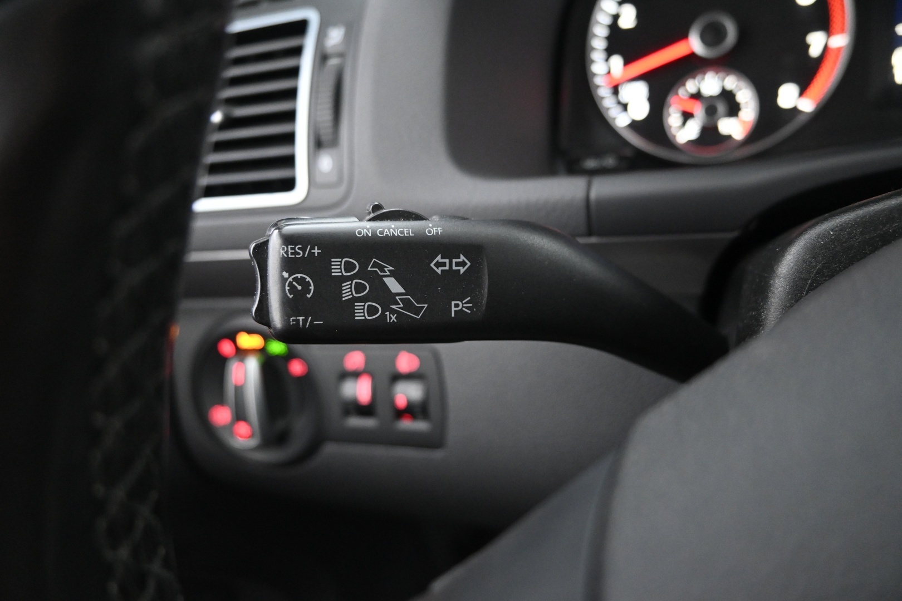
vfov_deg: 53.1
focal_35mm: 24
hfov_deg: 73.7
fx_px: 601
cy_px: 300
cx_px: 451
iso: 3200
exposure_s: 1/13
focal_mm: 16
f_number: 3.5
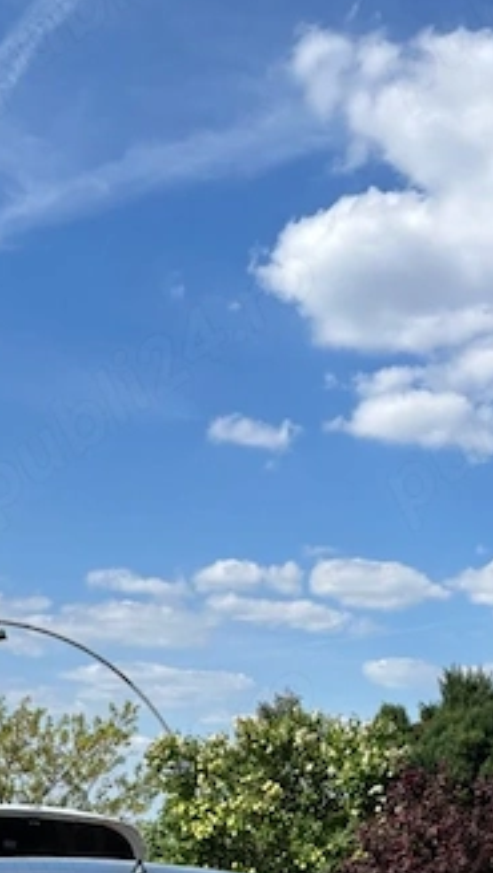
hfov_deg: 17.5
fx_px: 1600
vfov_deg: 28.7
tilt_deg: -1.1
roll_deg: -3.8
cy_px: 862
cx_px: 248
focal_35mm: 69
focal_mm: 5.96
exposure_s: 1/3311
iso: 50
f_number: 1.6
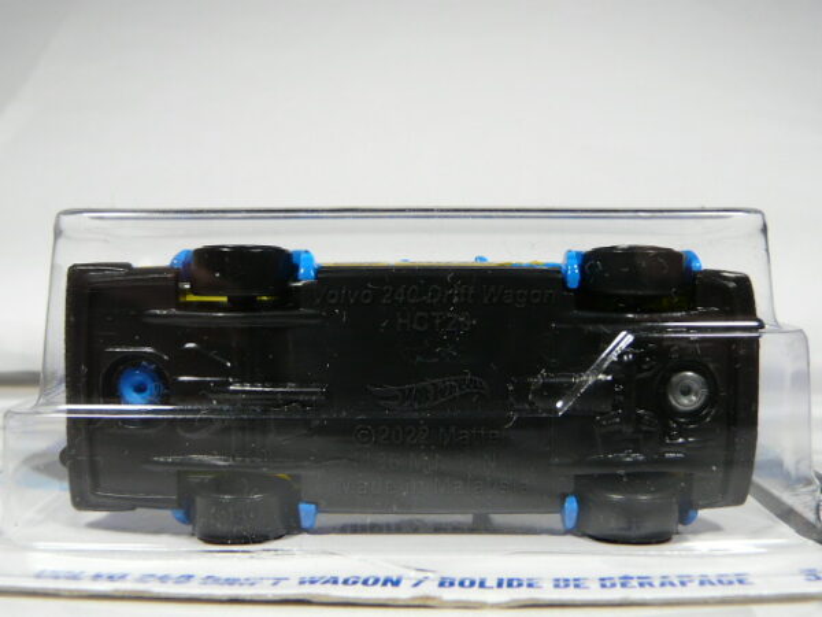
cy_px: 308
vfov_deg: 38.7
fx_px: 879
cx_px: 411
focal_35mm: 37
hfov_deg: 50.1
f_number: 2.8
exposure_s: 1/50
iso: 100
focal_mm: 4.6
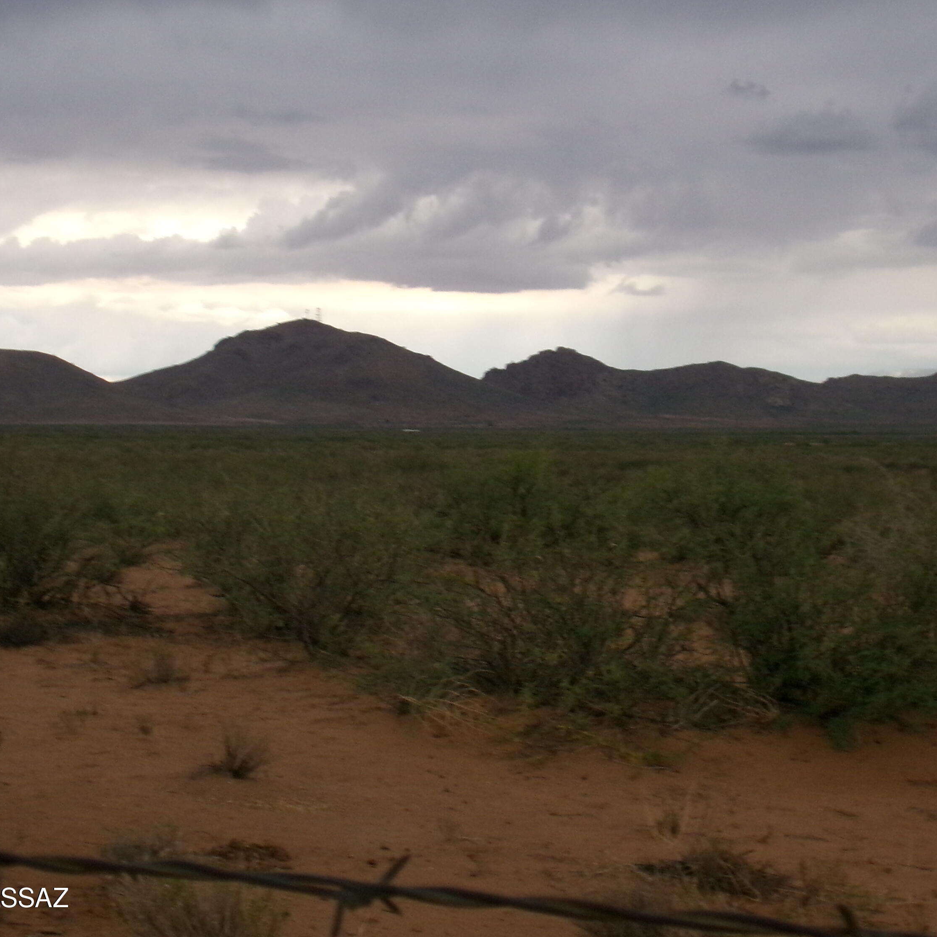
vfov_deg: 21.1
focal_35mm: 82
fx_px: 2511
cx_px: 506
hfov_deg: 21.1
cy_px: 469
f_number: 13.99
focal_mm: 12.3
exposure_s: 1/60
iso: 418
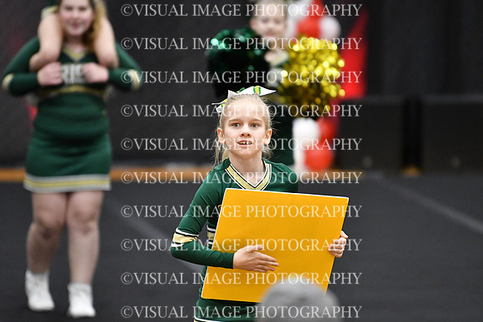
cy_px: 161
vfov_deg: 4.6
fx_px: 4026
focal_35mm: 300
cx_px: 242
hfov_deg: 6.9
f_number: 2.8
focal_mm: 200
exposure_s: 1/800
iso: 5000
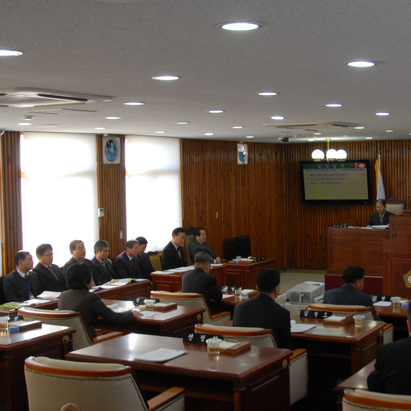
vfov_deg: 30.5
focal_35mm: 56
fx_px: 752
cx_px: 282
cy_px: 223
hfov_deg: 30.3
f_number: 3.5
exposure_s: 1/100
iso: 400
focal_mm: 20
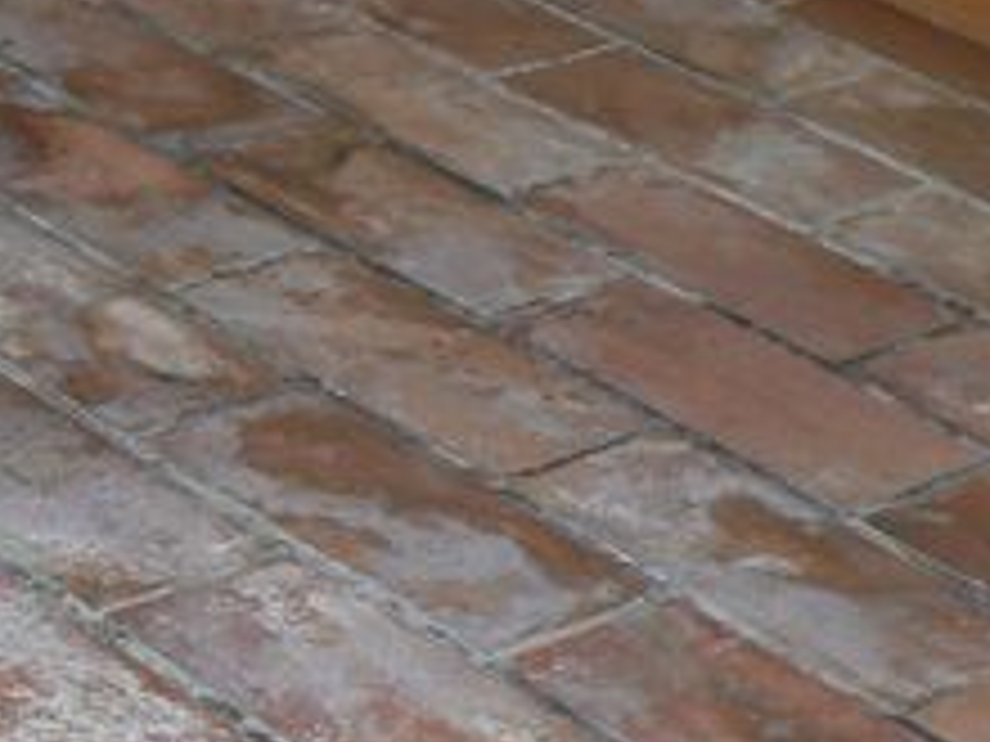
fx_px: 3747
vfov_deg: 11.3
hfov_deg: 14.3
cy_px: 630
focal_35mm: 131
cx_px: -364
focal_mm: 6
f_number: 2.8
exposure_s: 1/30
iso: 100
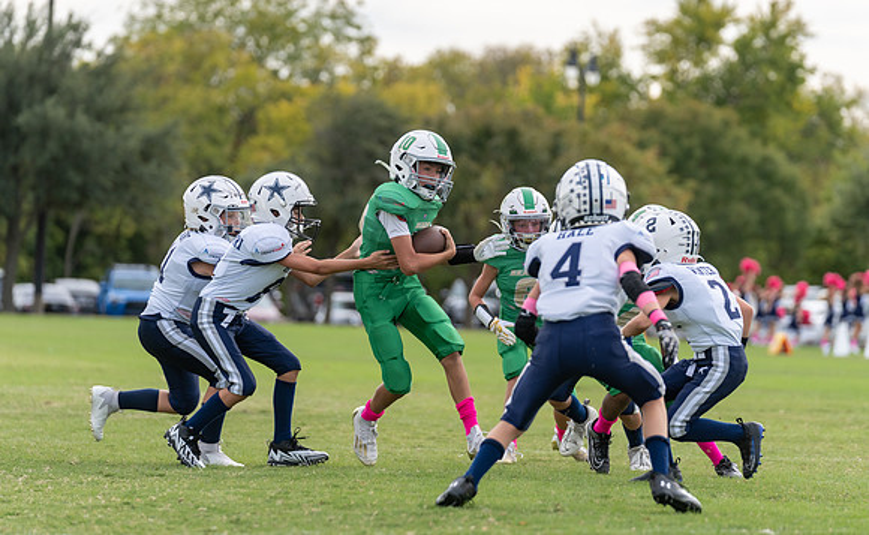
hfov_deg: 11.2
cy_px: 225
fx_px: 4431
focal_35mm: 188
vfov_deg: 6.9
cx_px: 469
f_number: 3.5
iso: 250
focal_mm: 168
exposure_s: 1/1250
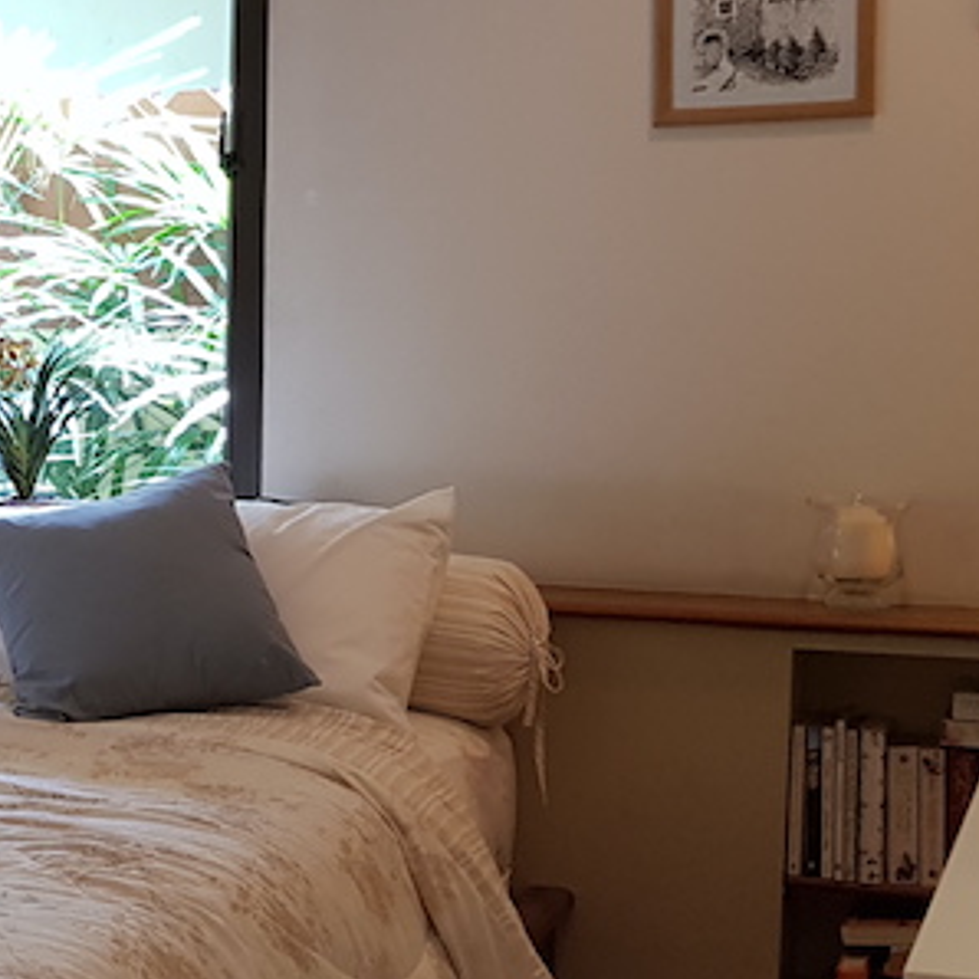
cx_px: -338
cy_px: 614
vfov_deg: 21.9
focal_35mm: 79
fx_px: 2528
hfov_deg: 19.9
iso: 100
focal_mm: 4.3
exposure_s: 1/50
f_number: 1.7
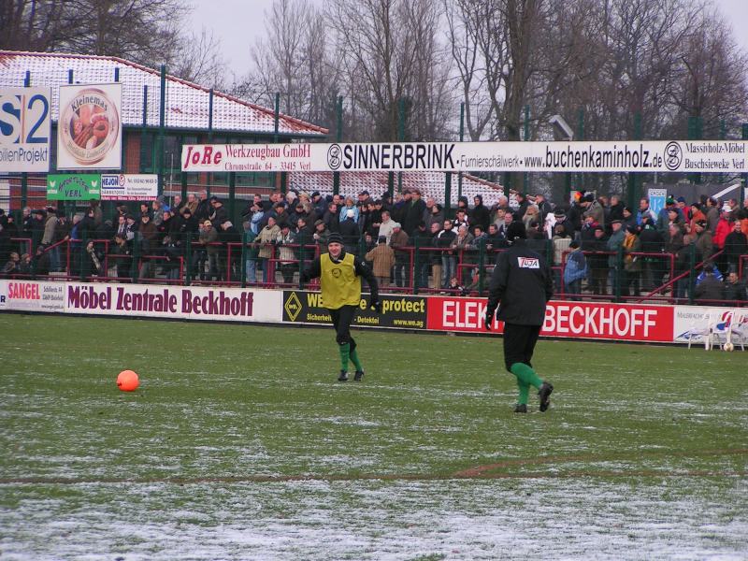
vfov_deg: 7.9
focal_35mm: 188
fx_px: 4062
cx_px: 374
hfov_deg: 10.5
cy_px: 280
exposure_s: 1/250
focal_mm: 28.8
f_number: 3.5
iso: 80
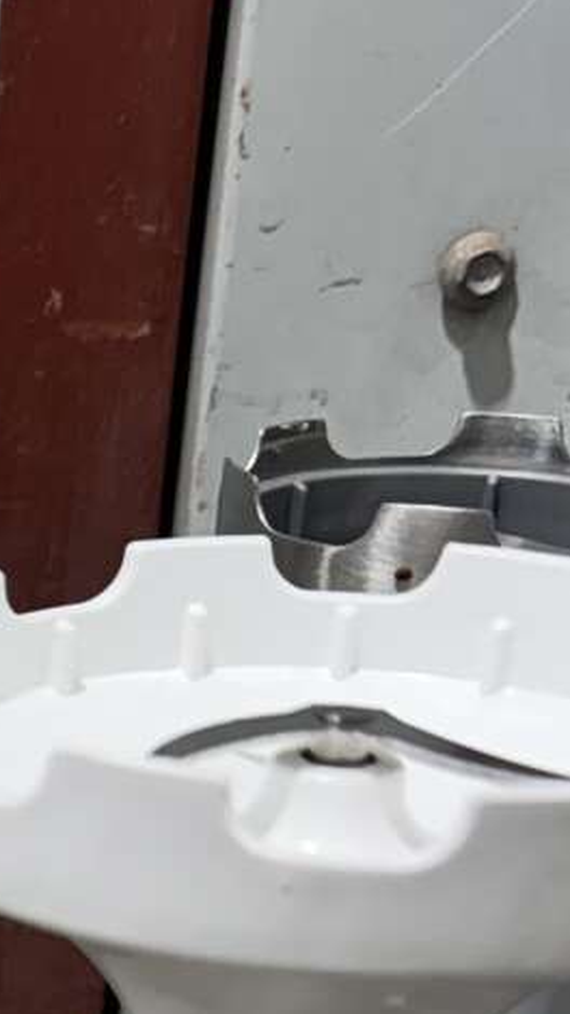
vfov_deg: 21.4
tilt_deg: -28.7
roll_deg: +1.3
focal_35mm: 89
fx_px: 2394
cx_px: -535
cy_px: 1355
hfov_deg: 12.2
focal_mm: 6.76
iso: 160
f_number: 1.78
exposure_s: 1/100
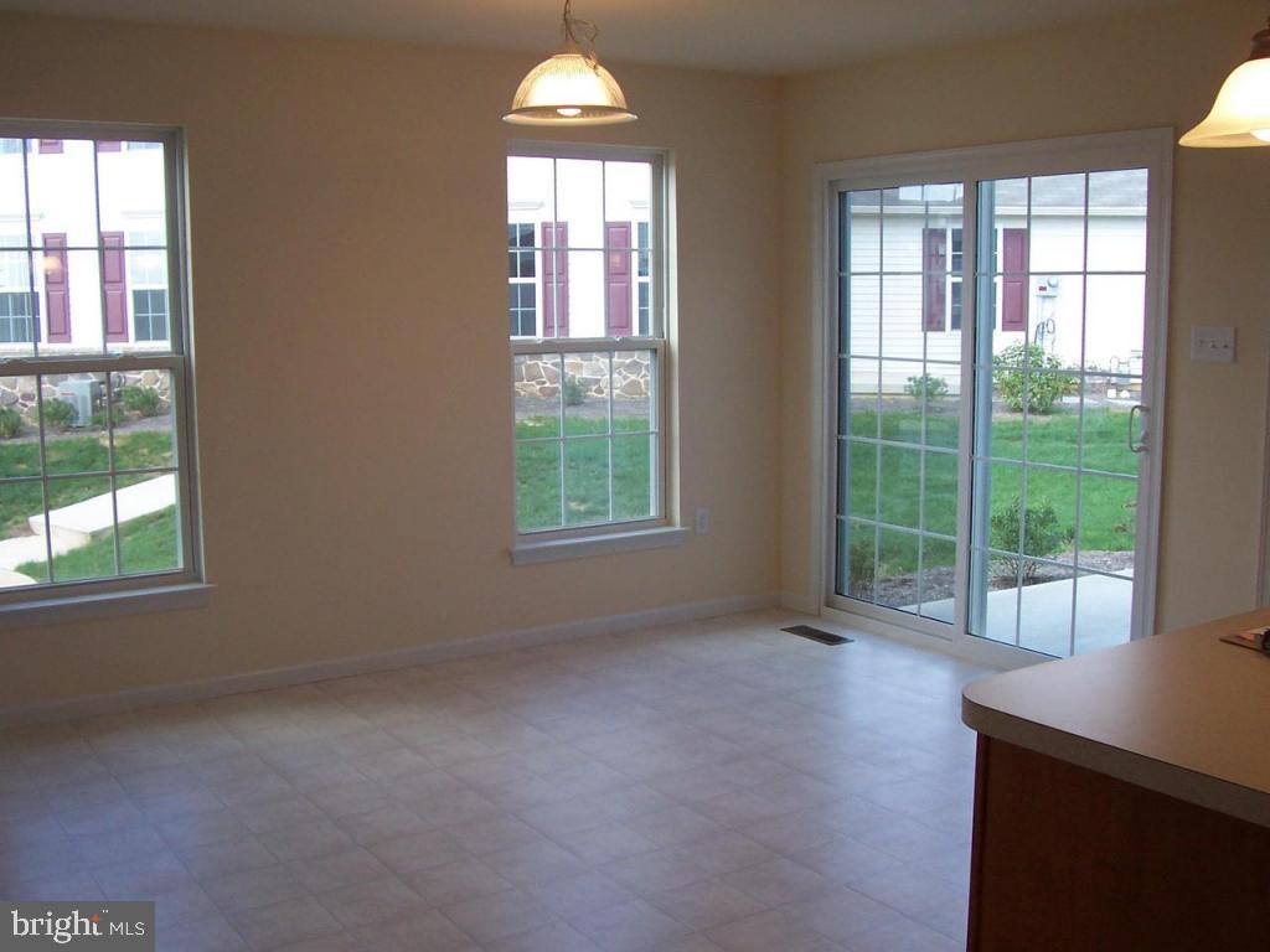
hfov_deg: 50.1
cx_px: 635
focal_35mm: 37
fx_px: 1357
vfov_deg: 38.7
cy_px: 476
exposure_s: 1/125
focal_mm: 5.6
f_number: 2.8
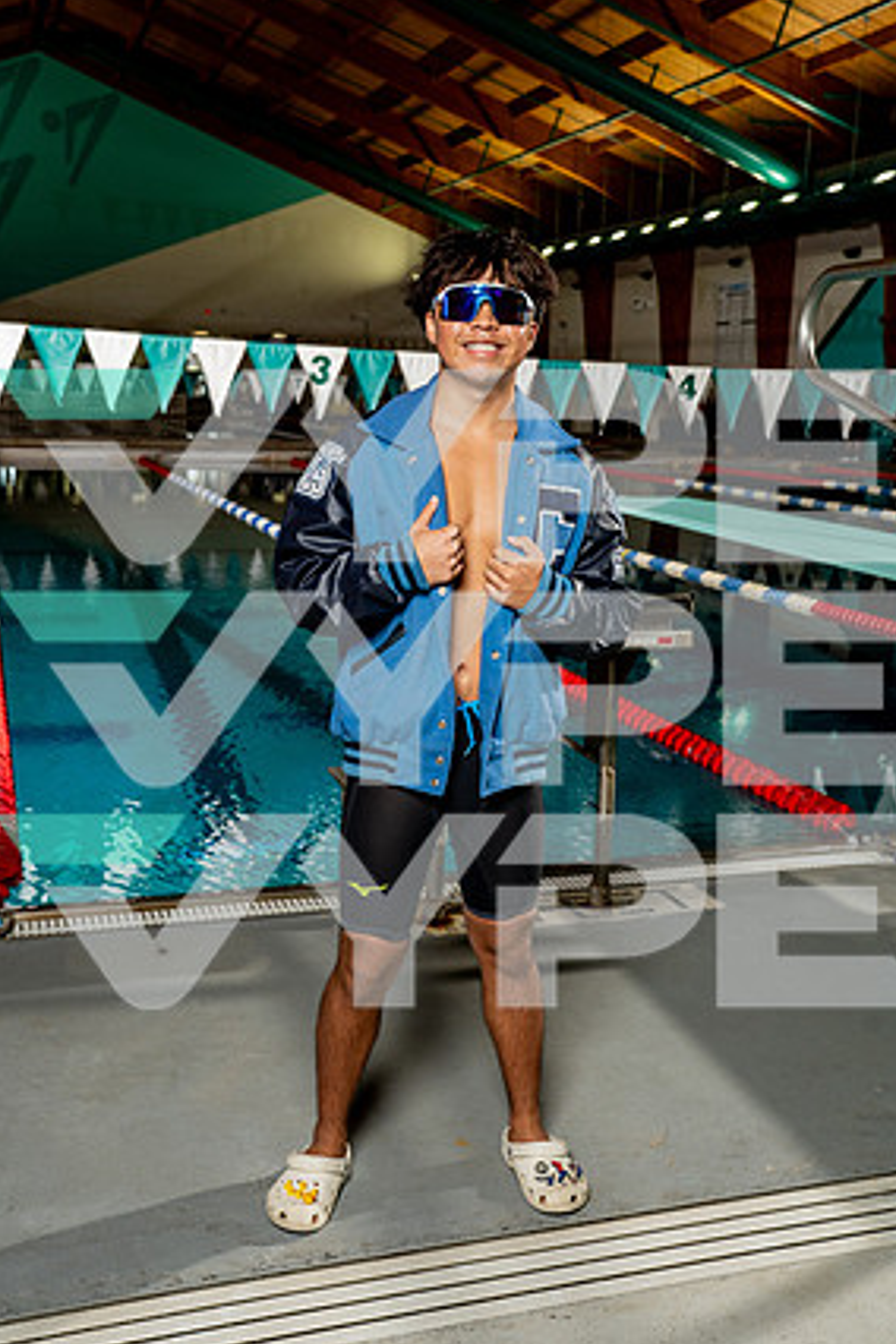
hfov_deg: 35.0
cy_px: 691
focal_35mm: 38
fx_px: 1419
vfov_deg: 50.7
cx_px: 467
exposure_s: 1/250
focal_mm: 36
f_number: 6.3
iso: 640
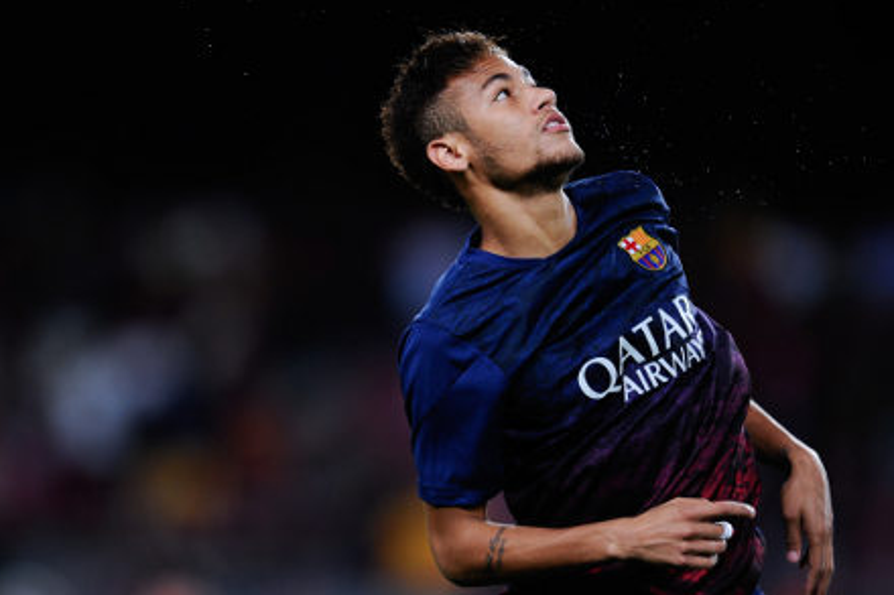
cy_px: 305
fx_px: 10376
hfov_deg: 4.9
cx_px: 435
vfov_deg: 3.3
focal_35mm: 418
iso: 1600
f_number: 2.8
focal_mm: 400
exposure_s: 1/1000
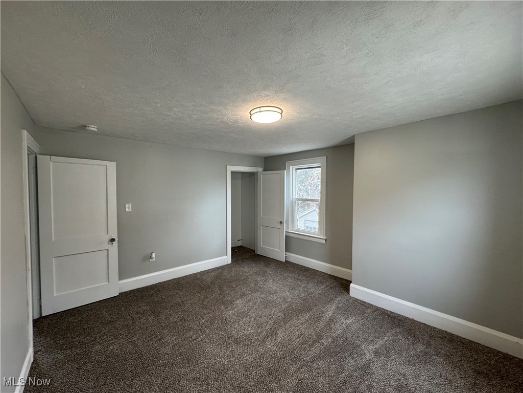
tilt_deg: -1.3
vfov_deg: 85.7
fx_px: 212
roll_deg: +0.3
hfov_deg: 102.1
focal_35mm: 14
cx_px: 262
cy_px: 196
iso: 250
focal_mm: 2.22
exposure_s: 1/120
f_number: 2.2
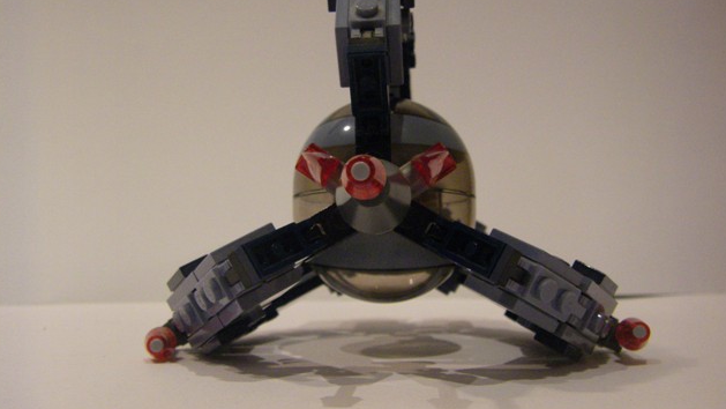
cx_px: 364
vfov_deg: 23.5
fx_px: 982
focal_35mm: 51
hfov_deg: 40.6
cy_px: 179
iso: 400
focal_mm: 7.6
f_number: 3.6
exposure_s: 1/50
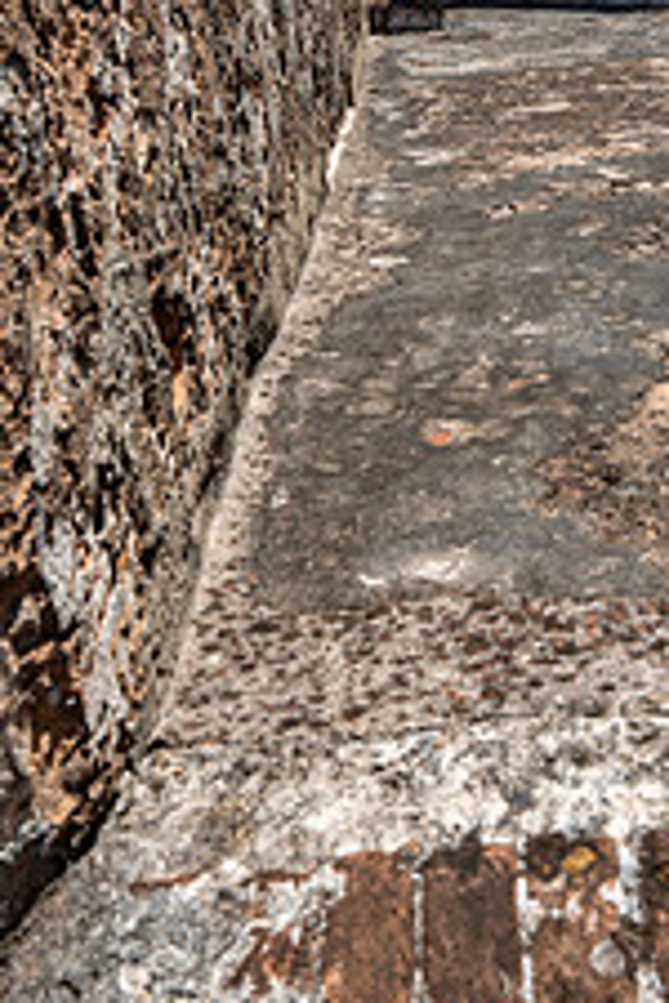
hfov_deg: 27.9
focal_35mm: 48
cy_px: 138
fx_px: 1338
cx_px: 433
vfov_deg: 38.8
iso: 80
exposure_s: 1/125
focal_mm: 24
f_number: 8
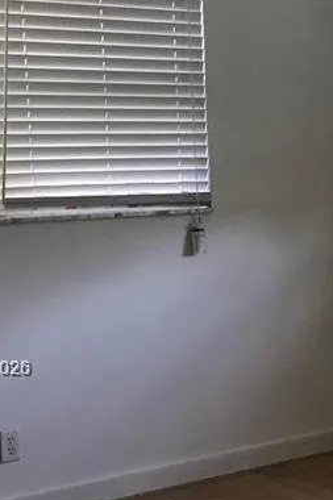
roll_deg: +1.1
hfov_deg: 14.5
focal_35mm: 92
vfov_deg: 22.0
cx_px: 379
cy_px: 370
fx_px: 1278
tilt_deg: -7.3
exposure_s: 1/40
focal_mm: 3.99
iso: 25
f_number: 1.8
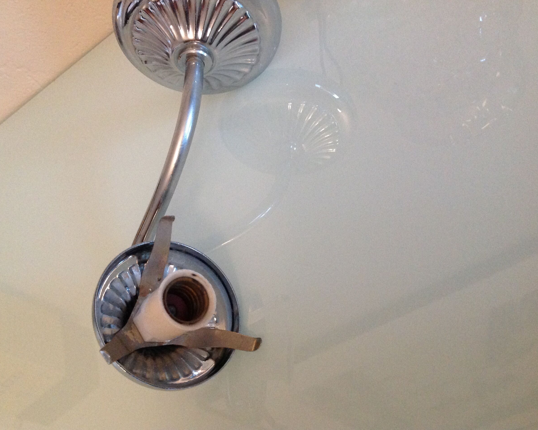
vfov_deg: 40.1
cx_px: 254
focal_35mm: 37
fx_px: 589
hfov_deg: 49.1
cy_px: 216
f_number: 2.4
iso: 400
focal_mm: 4.28
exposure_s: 1/17
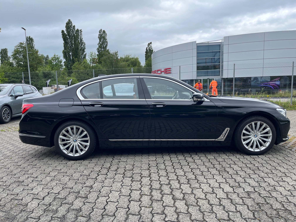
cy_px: 111
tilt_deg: -6.5
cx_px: 148
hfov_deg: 67.3
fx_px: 222
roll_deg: +1.4
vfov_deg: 53.1
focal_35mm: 26
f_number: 1.6
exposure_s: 1/959
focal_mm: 5.1
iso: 50
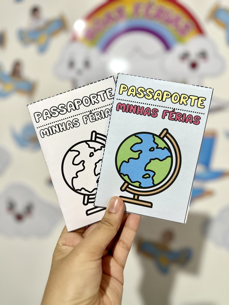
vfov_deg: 71.6
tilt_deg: -2.9
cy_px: 152
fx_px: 212
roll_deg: -0.3
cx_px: 114
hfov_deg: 56.8
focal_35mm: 24
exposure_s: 1/60
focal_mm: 6.86
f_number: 1.78
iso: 640
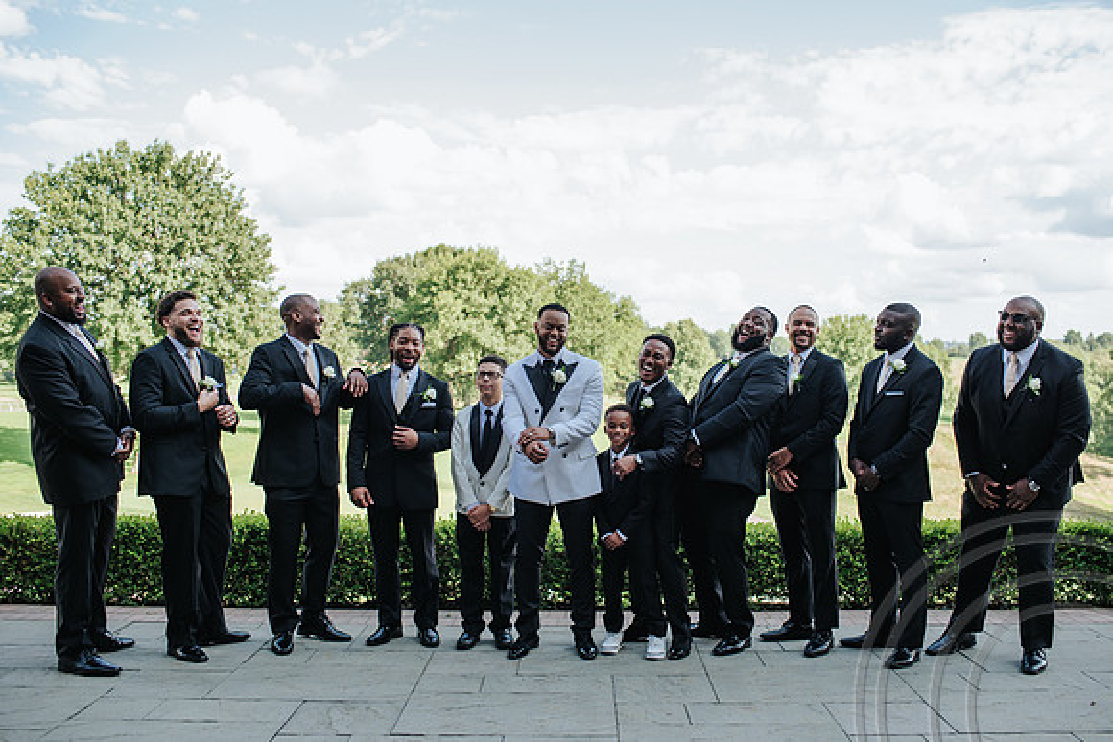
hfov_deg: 52.3
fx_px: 1134
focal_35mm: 37
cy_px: 379
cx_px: 577
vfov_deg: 36.3
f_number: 2.8
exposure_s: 1/320
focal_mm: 35
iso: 100
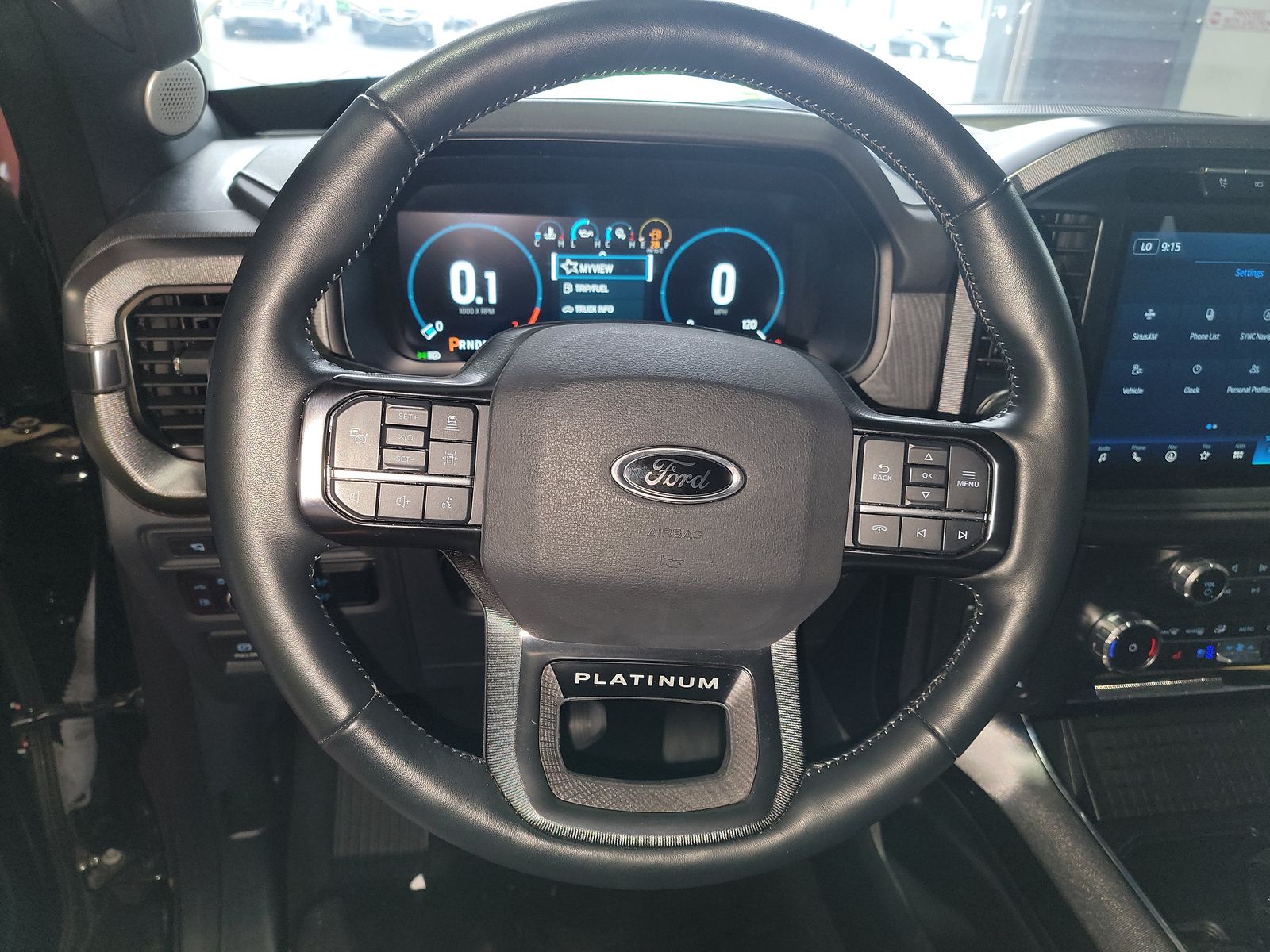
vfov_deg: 56.8
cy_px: 476
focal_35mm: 24
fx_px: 881
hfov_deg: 71.6
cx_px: 635
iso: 295
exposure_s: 1/39
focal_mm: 6.7
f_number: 1.8
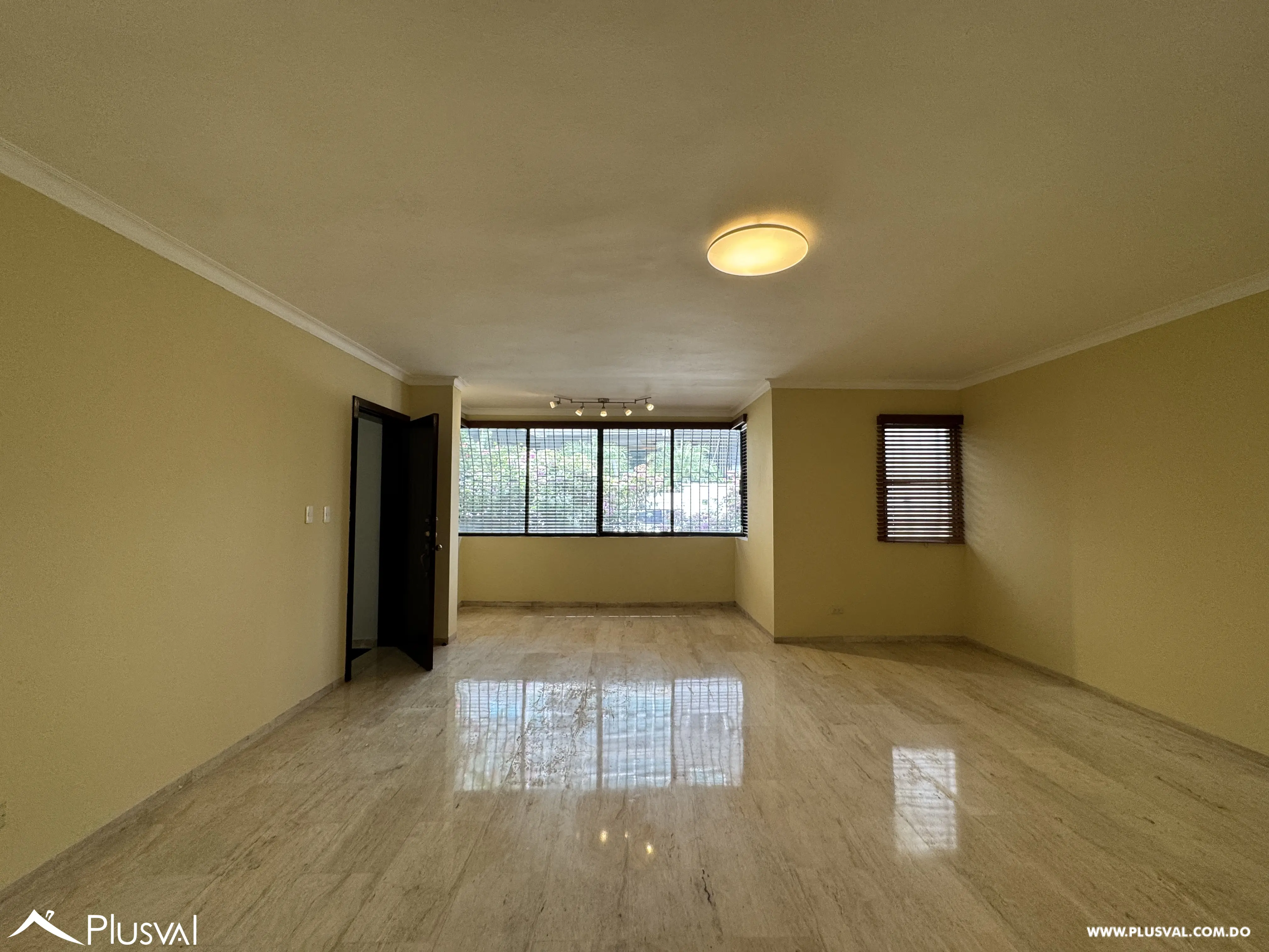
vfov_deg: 85.7
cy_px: 476
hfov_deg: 102.1
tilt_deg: +2.5
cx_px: 634
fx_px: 513
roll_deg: +0.4
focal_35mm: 14
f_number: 2.2
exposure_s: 1/120
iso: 125
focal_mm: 2.22
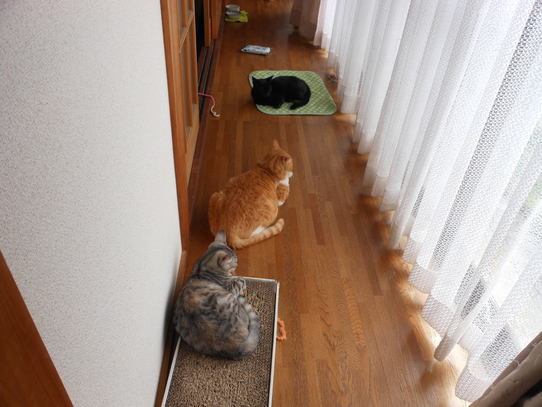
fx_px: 438
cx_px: 271
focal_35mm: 28
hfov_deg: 63.4
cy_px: 204
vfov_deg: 49.7
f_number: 3.7
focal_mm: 5
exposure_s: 1/40
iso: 80
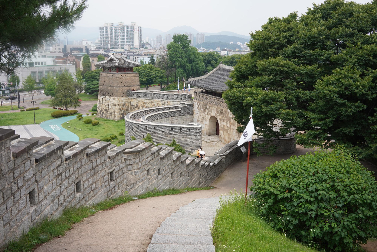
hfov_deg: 54.4
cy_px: 126
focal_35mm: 35
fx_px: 367
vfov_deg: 37.9
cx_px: 188
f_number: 16
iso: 400
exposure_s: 1/100
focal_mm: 35
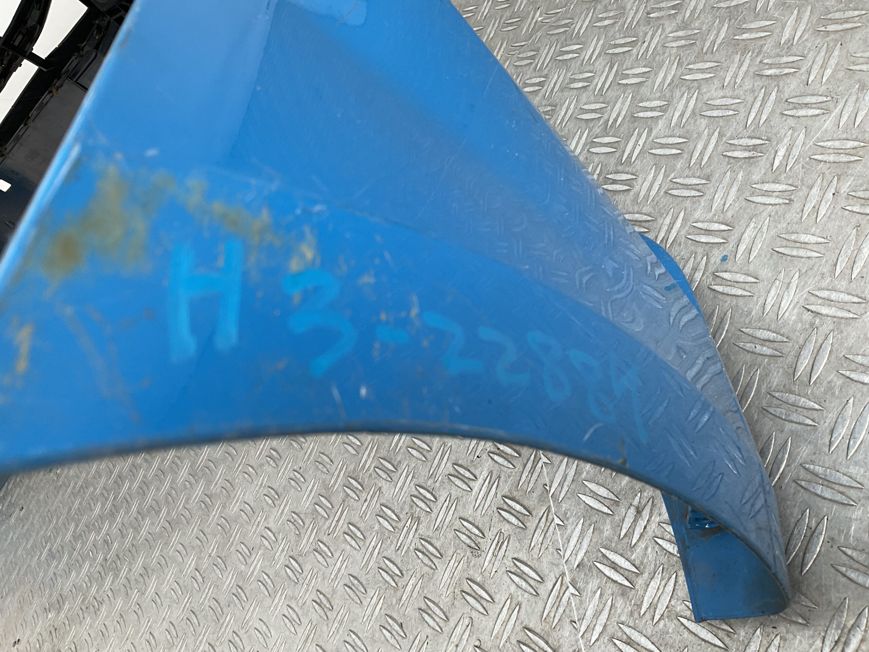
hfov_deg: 61.7
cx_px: 434
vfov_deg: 48.2
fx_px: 728
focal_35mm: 29
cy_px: 326
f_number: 1.8
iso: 16
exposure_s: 1/120
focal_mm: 3
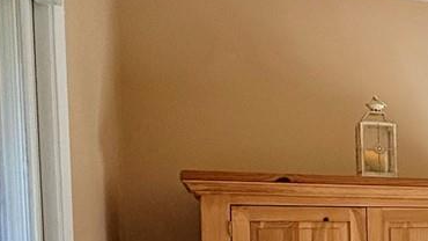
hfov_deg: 21.8
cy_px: 258
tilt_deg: -1.6
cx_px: 751
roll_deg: +0.7
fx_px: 749
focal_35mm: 66
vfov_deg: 17.7
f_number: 2.2
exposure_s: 1/187
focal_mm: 2.22
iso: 64
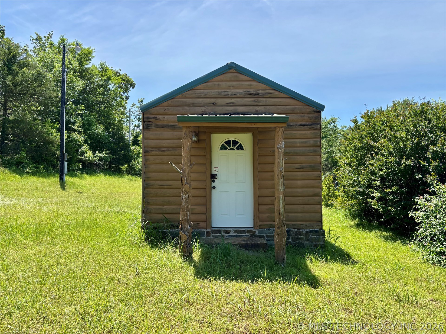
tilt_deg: +0.6
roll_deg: +0.3
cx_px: 223
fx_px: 335
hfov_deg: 67.3
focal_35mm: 26
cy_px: 167
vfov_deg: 53.1
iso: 50
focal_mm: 5.96
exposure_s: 1/2105
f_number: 1.6
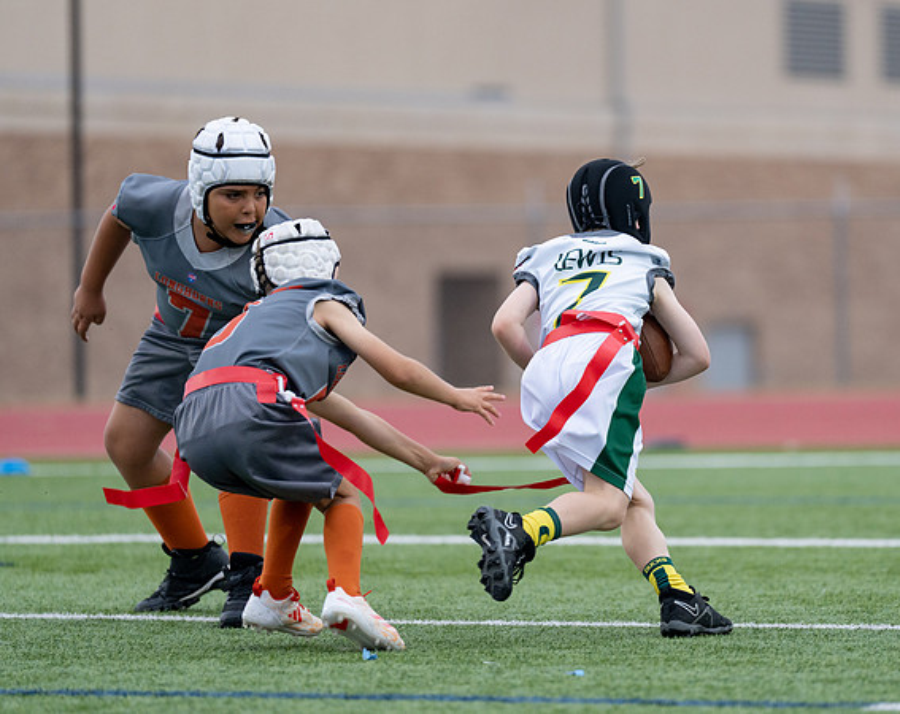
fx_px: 6884
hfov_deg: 7.5
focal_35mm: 259
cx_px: 608
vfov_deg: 5.9
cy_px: 368
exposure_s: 1/1000
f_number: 2.8
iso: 500
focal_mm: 200
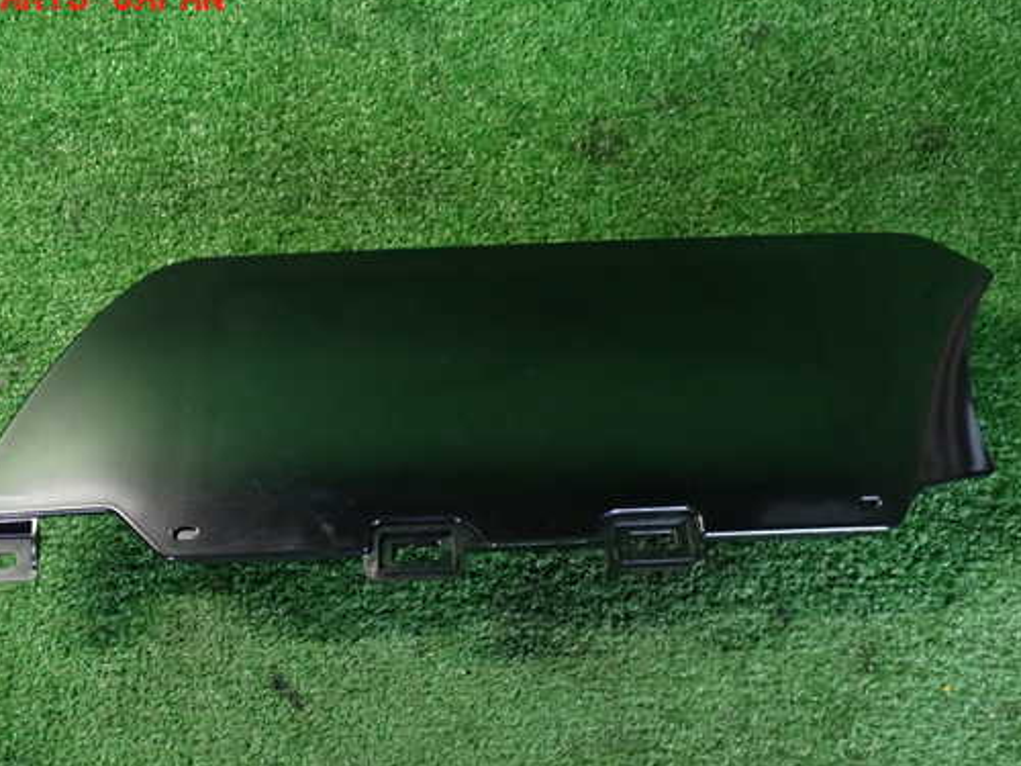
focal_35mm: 36
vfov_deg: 39.6
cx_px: 466
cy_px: 431
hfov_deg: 51.3
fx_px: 1062
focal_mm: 5.4
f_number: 2.3
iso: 640
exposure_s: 1/30
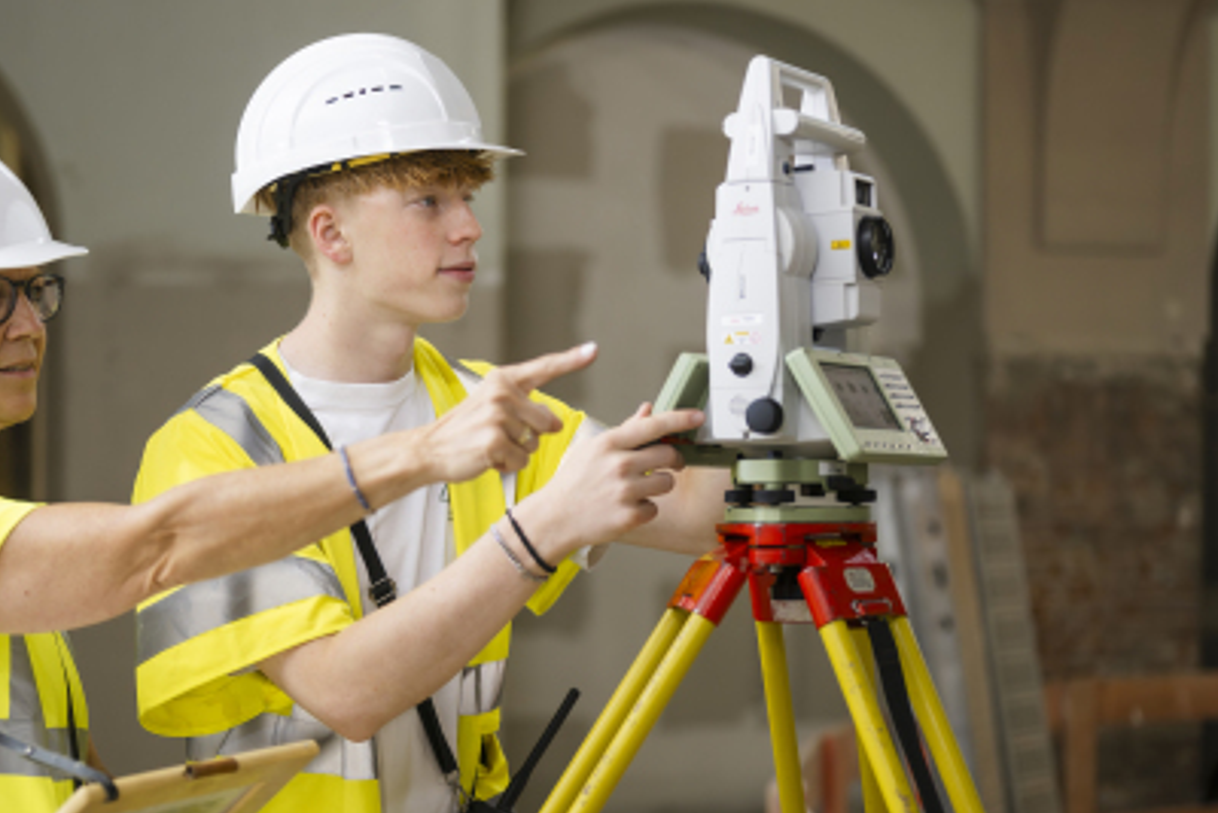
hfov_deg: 26.9
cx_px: 442
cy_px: 545
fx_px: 2538
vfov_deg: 18.1
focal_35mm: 75
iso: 400
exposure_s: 1/60
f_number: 1.8
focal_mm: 50
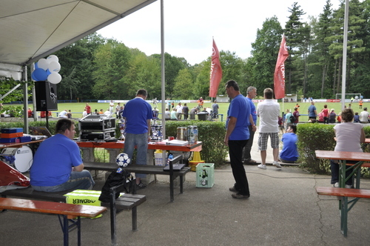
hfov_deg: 53.2
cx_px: 185
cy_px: 123
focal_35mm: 36
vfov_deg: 36.8
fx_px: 370
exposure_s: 1/200
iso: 200
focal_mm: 24
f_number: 6.3
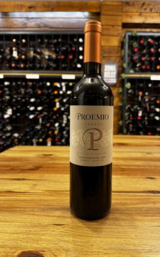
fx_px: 182
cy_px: 126
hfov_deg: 47.4
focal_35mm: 26
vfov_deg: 70.4
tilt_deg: -5.4
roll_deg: -0.7
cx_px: 93
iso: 250
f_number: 1.78
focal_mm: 6.76
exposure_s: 1/50
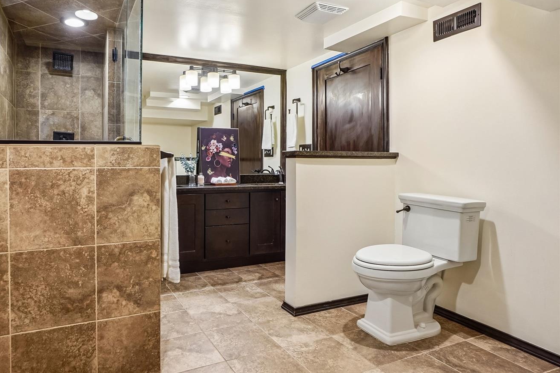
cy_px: 177
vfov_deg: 57.2
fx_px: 342
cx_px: 218
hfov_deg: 77.5
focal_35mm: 22
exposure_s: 1/6
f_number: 8
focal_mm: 12
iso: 400
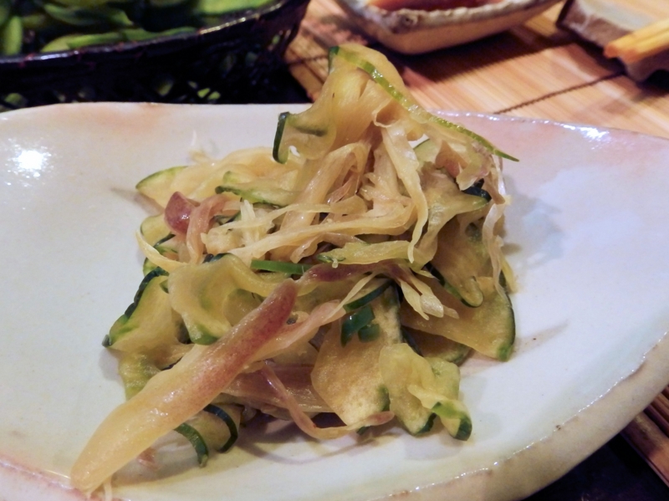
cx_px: 334
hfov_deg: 76.4
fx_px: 425
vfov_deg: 61.0
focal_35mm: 22
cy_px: 250
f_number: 3.4
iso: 800
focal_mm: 4
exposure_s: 1/20
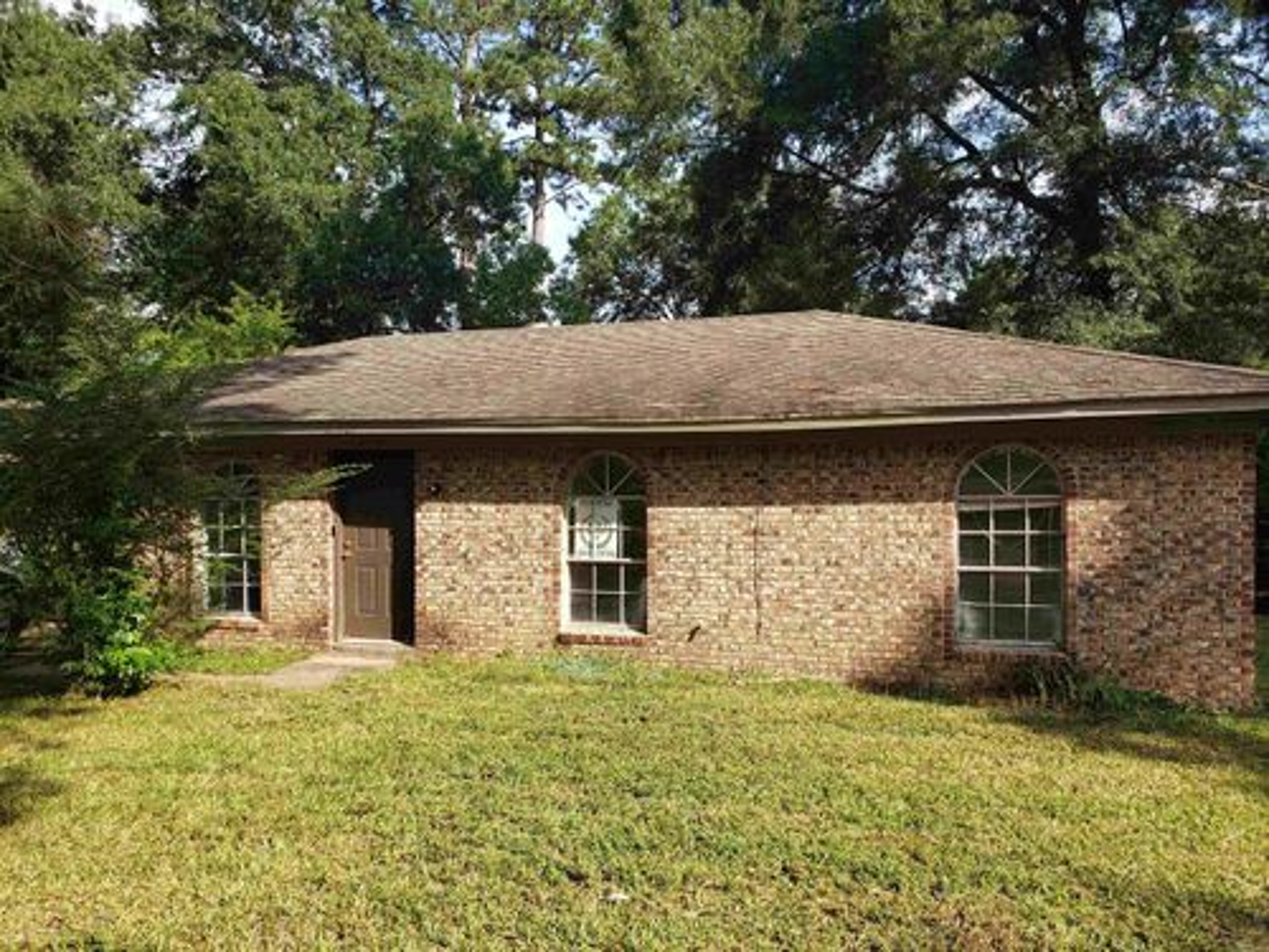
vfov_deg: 53.1
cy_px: 476
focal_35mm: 26
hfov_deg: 67.3
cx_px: 634
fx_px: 953
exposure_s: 1/583
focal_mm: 4.3
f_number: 2.4
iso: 50
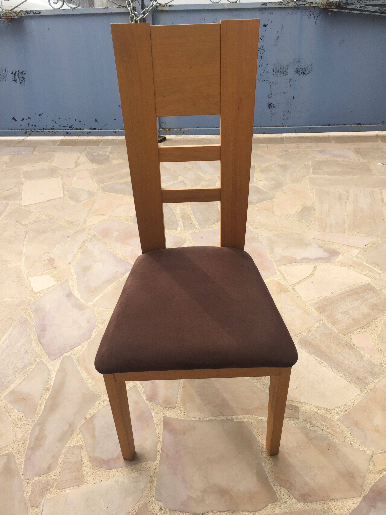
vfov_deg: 61.7
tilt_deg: -30.0
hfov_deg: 48.2
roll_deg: +2.1
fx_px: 431
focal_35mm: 29
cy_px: 258
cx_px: 193
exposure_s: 1/557
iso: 32
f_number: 2.2
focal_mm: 4.15
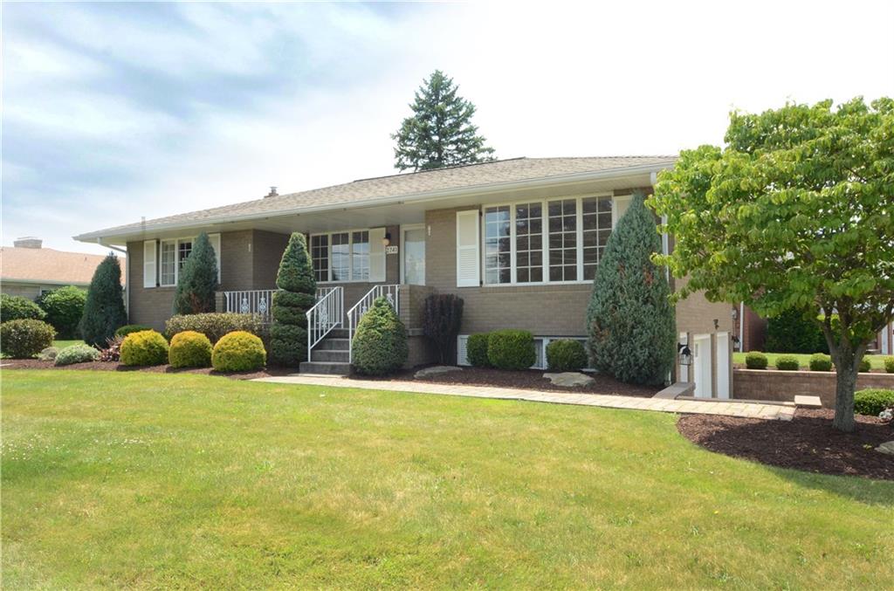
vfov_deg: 47.7
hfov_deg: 67.5
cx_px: 447
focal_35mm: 27
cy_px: 296
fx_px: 669
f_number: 14
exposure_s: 1/200
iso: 800
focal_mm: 18
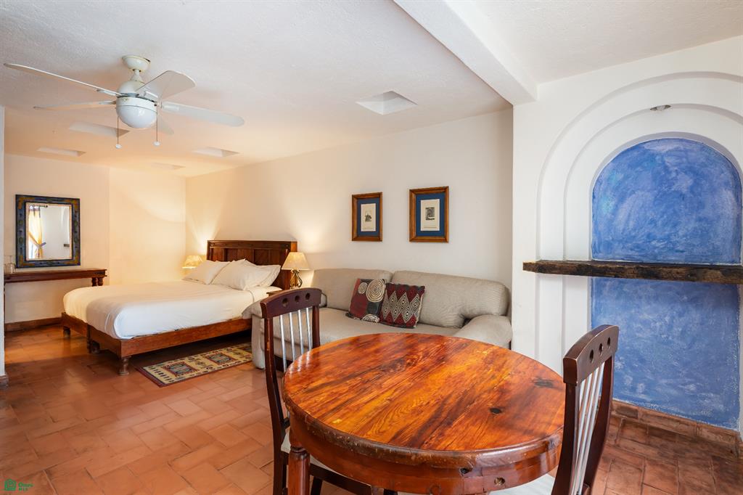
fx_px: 359
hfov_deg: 92.0
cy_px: 248
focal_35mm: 17
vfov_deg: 69.2
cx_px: 372
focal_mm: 17.4
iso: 250
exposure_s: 1/5
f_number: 10
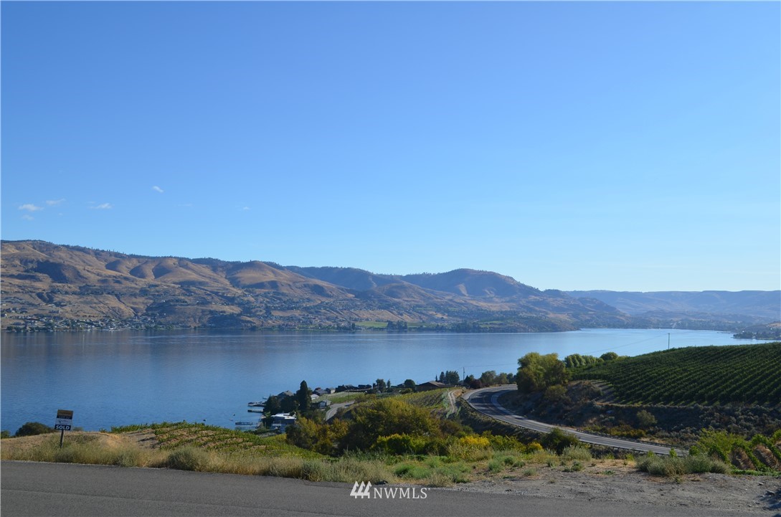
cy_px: 258
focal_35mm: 36
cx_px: 390
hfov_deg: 53.2
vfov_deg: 36.7
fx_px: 779
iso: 100
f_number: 8
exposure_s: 1/250
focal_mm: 24
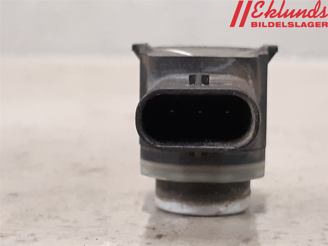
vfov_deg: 53.1
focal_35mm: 26
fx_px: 246
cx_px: 164
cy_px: 123
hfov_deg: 67.3
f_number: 1.7
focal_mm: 3.93
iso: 200
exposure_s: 1/33
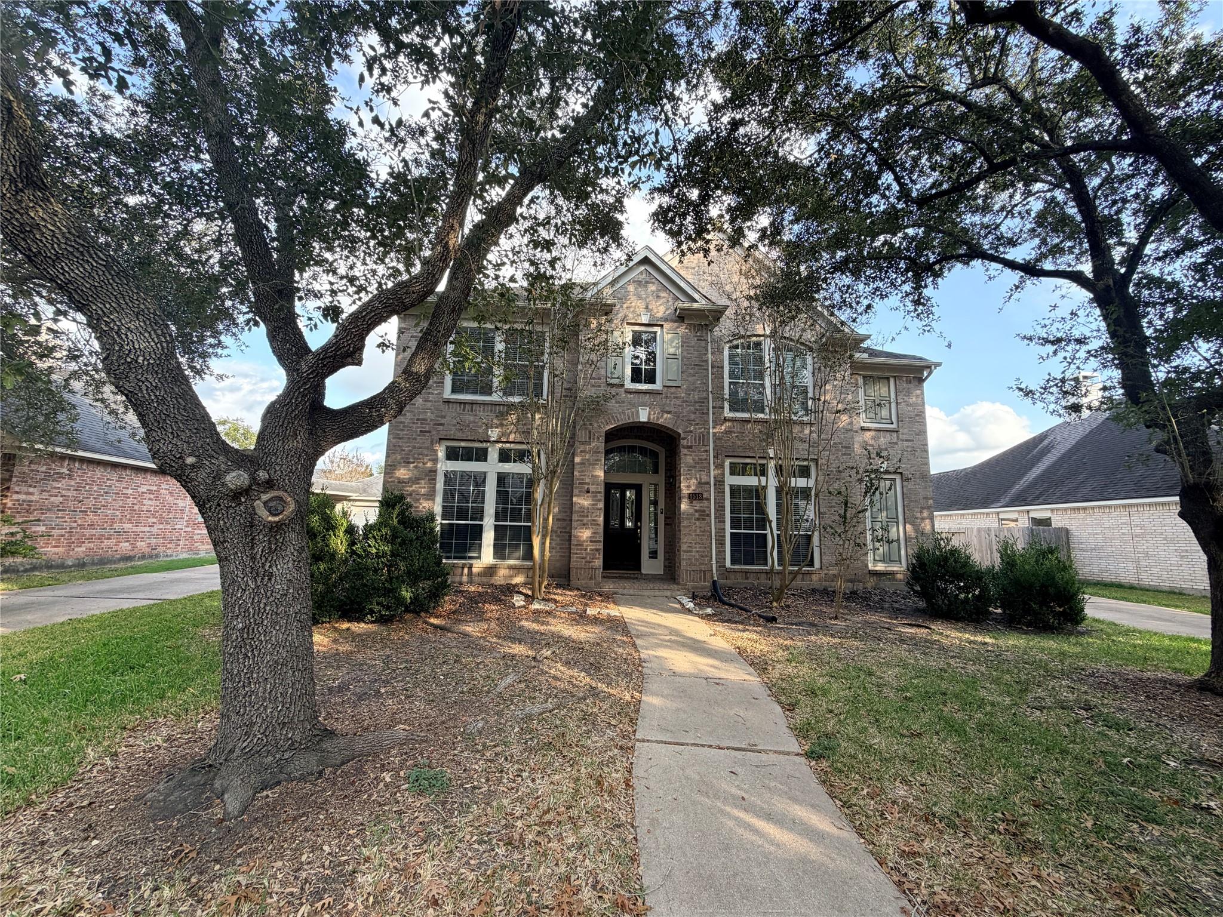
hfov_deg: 102.1
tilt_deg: +9.1
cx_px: 612
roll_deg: -1.4
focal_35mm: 14
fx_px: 495
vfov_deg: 85.7
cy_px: 458
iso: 50
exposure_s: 1/210
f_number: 2.2
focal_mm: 2.22
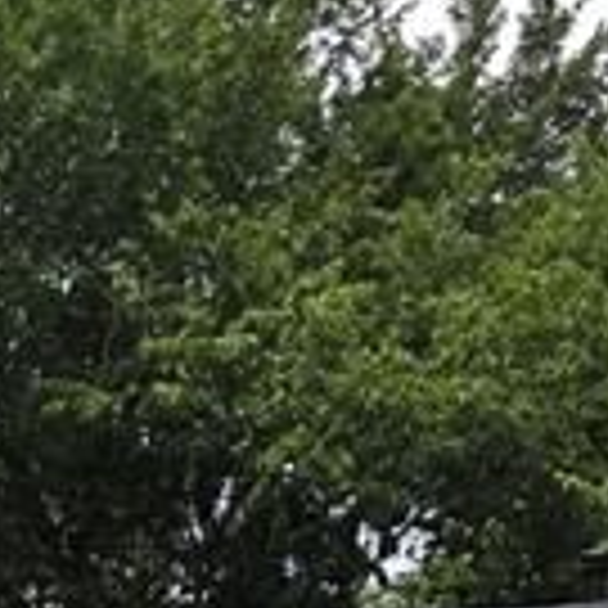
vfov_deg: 10.5
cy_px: 1202
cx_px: -32
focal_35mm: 154
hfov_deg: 11.2
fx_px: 3060
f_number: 1.8
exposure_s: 1/1429
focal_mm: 5.4
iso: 25
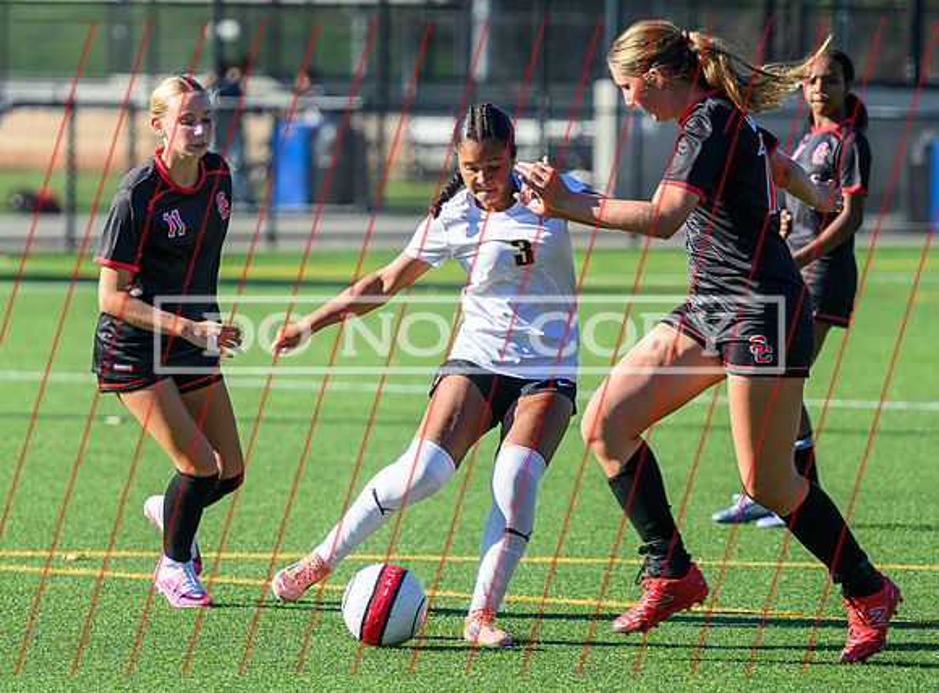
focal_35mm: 331
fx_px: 8920
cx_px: 311
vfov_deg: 4.4
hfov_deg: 6.0
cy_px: 413
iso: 220
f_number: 4
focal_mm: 210
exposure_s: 1/1250
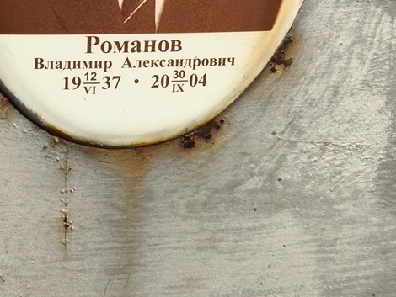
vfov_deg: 17.4
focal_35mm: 85
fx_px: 973
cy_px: 114
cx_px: 92
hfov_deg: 22.8
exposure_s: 1/1247
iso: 50
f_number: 1.7
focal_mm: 4.71
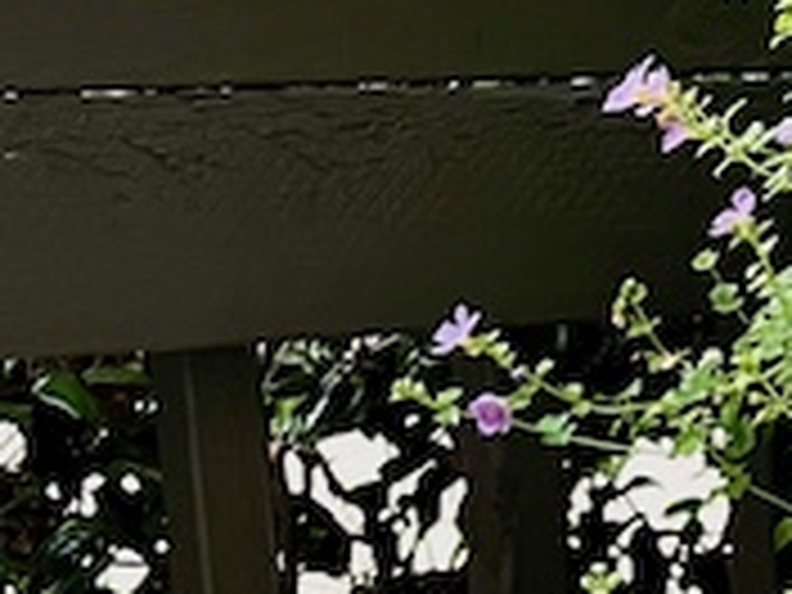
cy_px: 1400
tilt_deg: -10.5
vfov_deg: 10.8
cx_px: 855
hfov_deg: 16.2
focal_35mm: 118
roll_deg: +1.4
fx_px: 2700
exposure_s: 1/60
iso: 200
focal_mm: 5.7
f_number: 1.5
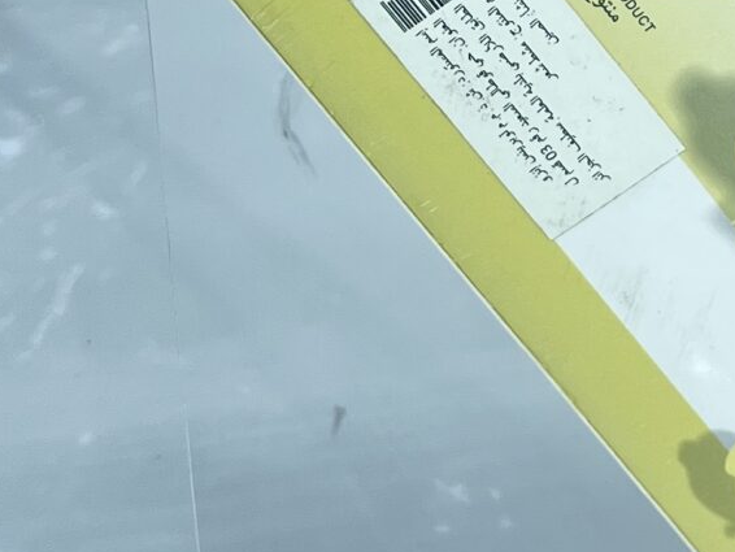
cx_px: 595
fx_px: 2400
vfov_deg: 12.5
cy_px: -282
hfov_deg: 17.3
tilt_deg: -16.6
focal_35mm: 113
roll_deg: +2.6
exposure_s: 1/388
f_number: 1.6
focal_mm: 5.1
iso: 32
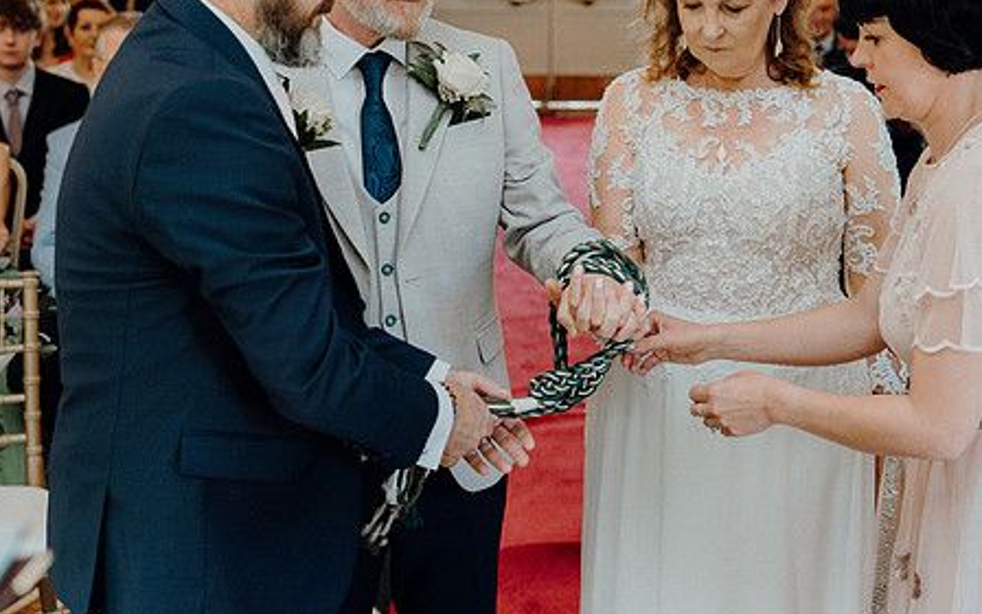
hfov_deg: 32.9
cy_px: 207
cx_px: 585
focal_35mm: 62
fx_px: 1659
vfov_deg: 20.9
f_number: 3.5
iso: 2500
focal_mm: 47
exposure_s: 1/160
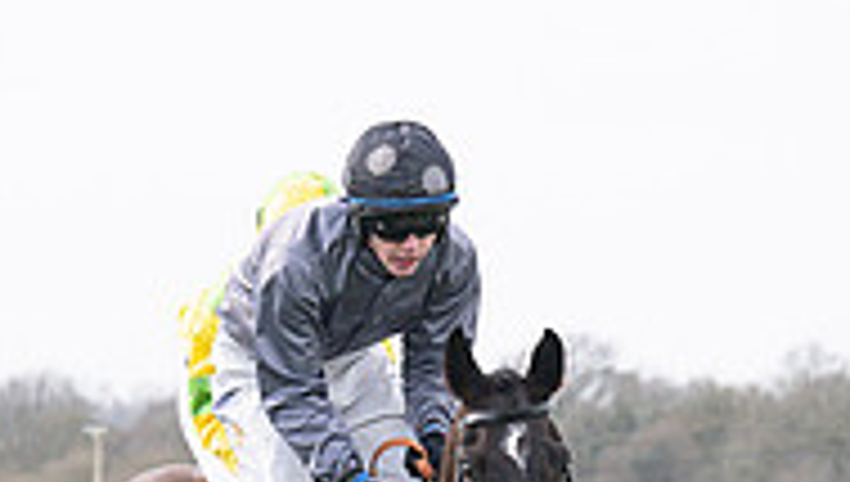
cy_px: 387
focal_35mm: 515
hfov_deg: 4.2
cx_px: 344
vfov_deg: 2.4
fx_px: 11625
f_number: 5
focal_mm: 98
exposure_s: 1/1000
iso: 400
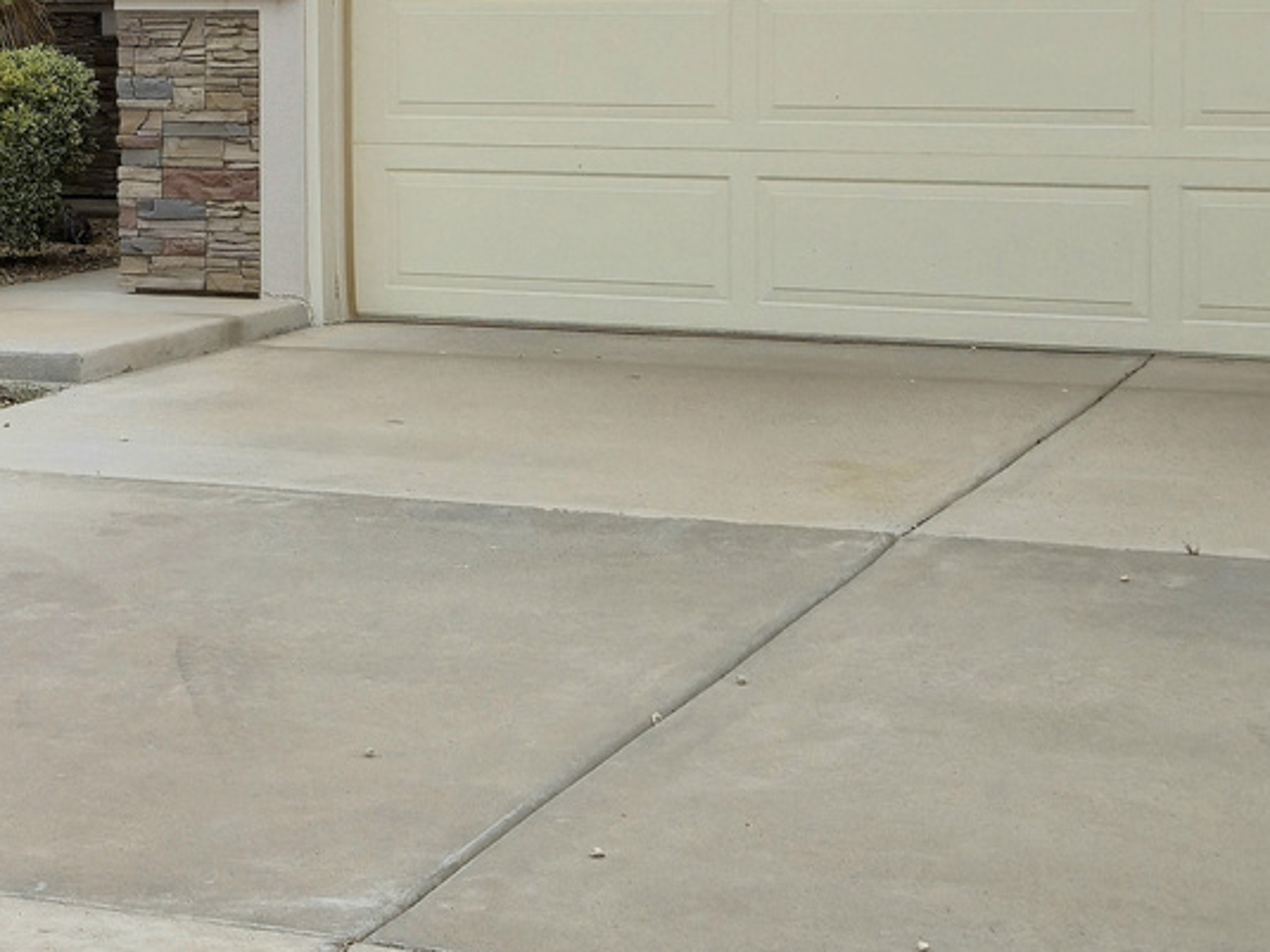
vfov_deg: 16.5
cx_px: 81
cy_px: 50
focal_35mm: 88
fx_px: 3228
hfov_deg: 21.7
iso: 25
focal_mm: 5.4
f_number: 1.8
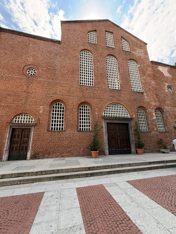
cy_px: 117
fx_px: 95
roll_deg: +0.2
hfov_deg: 85.7
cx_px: 88
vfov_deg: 102.1
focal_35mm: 14
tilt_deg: +14.7
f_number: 2.2
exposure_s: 1/270
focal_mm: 2.22
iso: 50
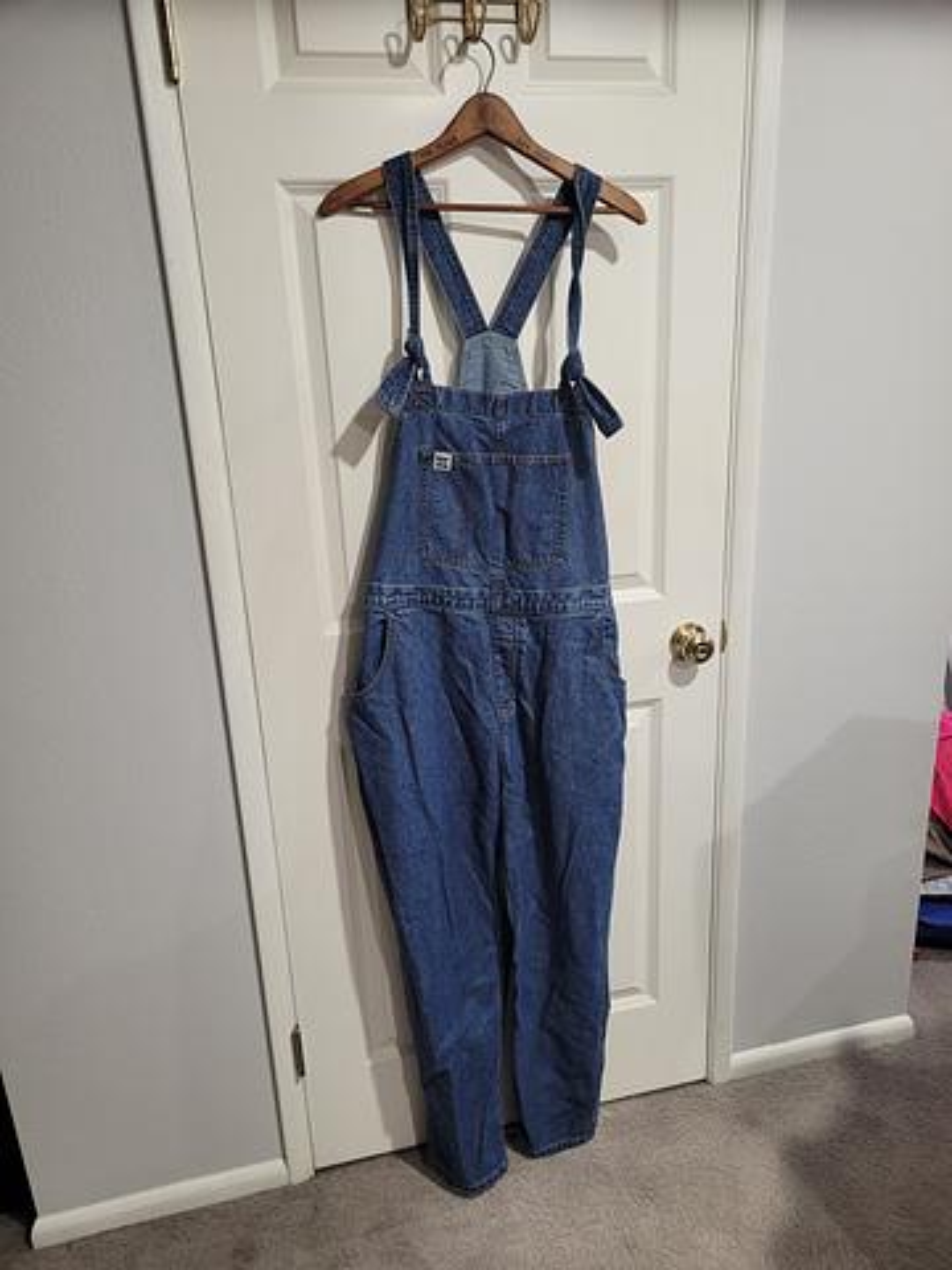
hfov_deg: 53.1
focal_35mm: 26
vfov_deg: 67.3
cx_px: 476
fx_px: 953
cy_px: 635
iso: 200
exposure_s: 1/40
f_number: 1.8
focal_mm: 5.4
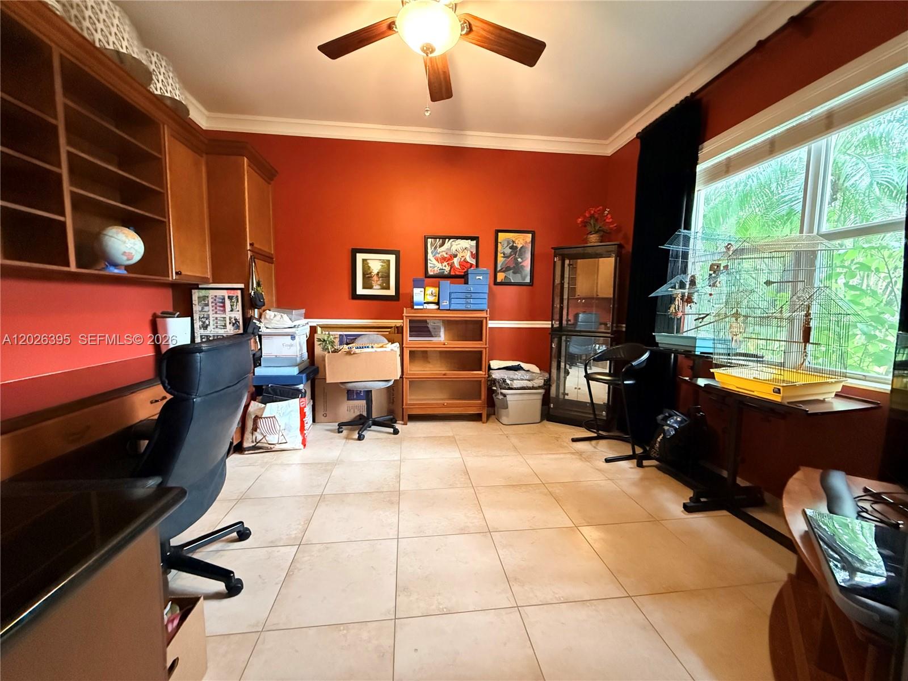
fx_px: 367
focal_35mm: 14
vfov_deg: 85.7
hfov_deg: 102.1
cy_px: 340
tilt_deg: -5.3
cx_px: 454
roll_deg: -0.9
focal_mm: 2.22
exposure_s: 1/60
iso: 1250
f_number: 2.2
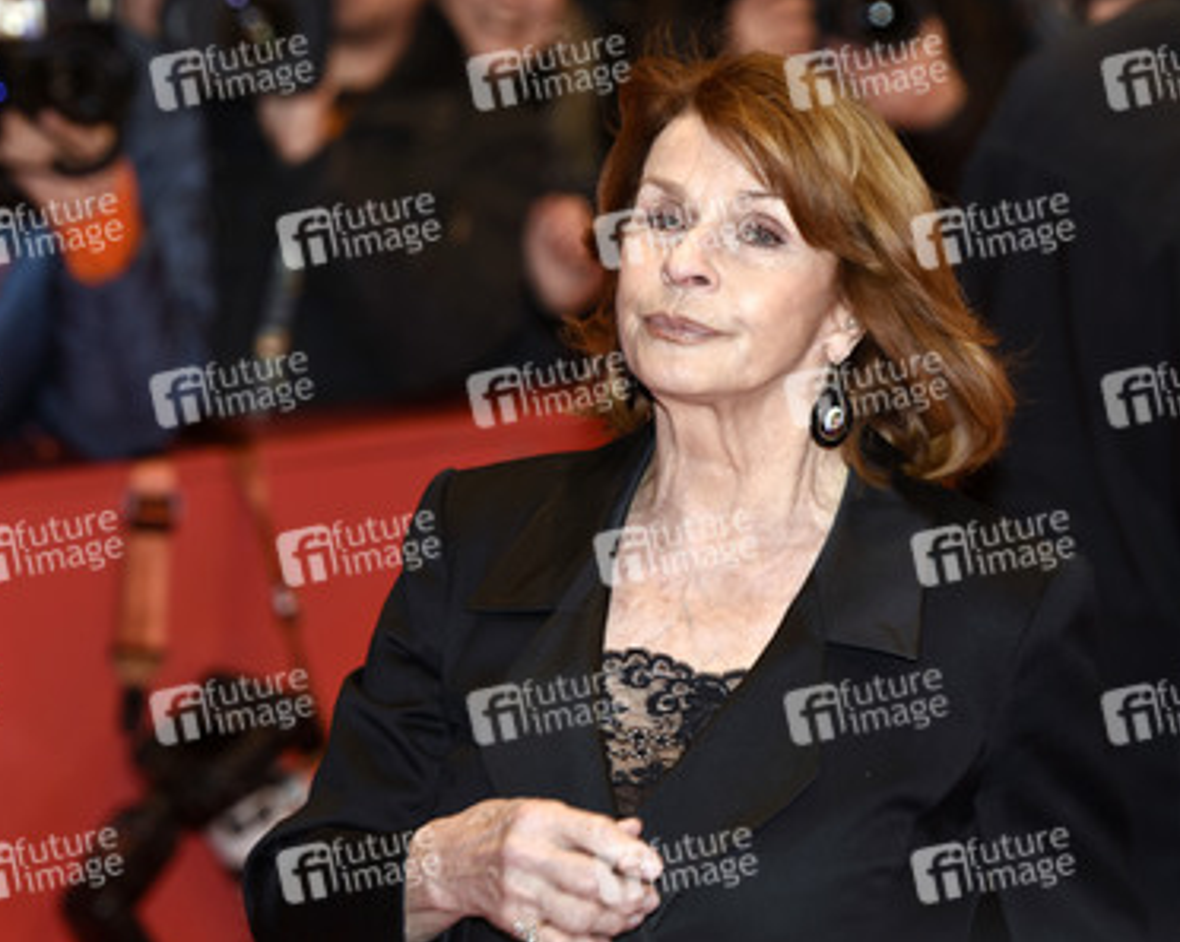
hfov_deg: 8.7
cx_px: 592
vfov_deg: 7.0
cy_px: 469
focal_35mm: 222
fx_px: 7747
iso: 400
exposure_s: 1/320
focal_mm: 130
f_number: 3.5
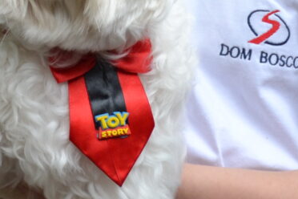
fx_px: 2053
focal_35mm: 248
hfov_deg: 8.3
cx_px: 268
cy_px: -45
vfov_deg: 5.5
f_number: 4.5
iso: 400
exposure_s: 1/80
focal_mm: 32
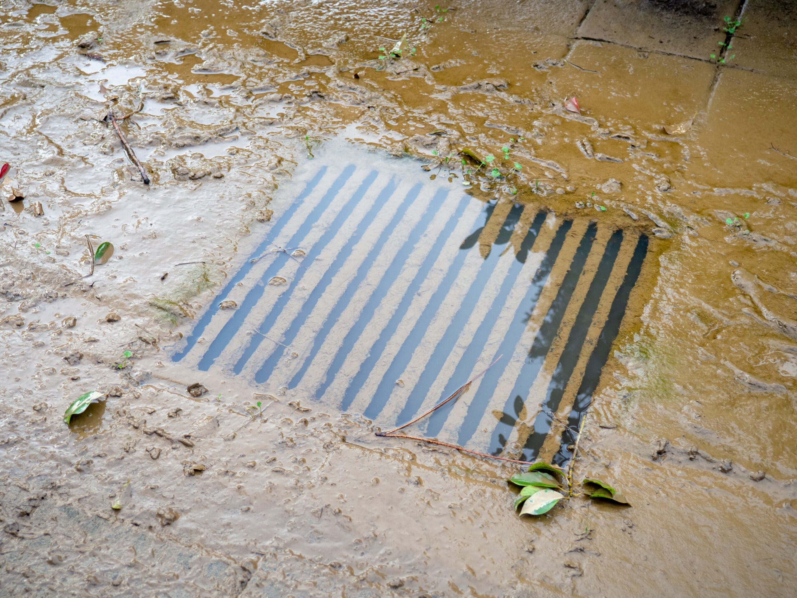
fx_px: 1197
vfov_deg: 28.0
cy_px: 299
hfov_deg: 36.8
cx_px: 398
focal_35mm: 52
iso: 400
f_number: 5
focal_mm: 26
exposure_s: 1/100
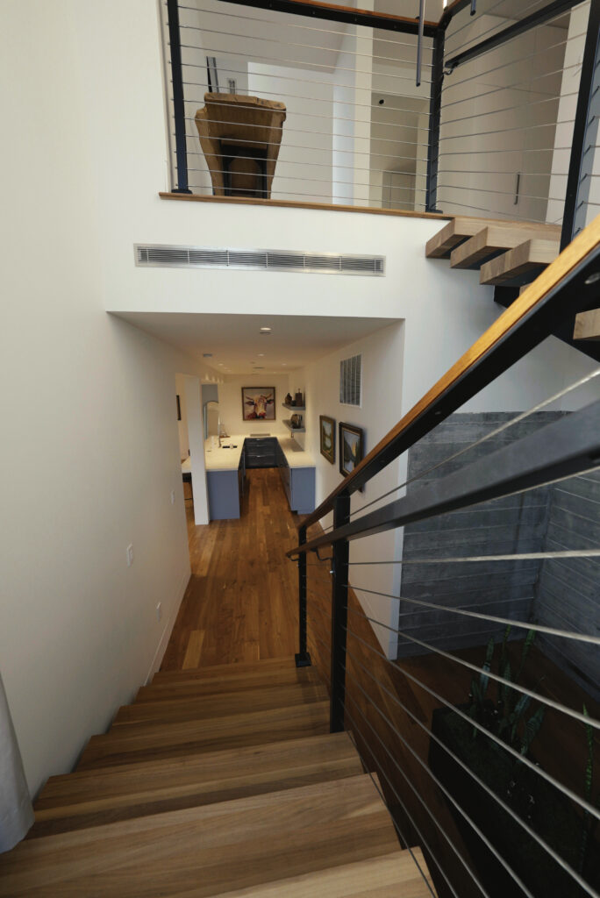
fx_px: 300
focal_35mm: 12
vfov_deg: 112.6
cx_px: 300
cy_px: 449
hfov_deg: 90.1
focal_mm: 12
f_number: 6.3
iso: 640
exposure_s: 1/50
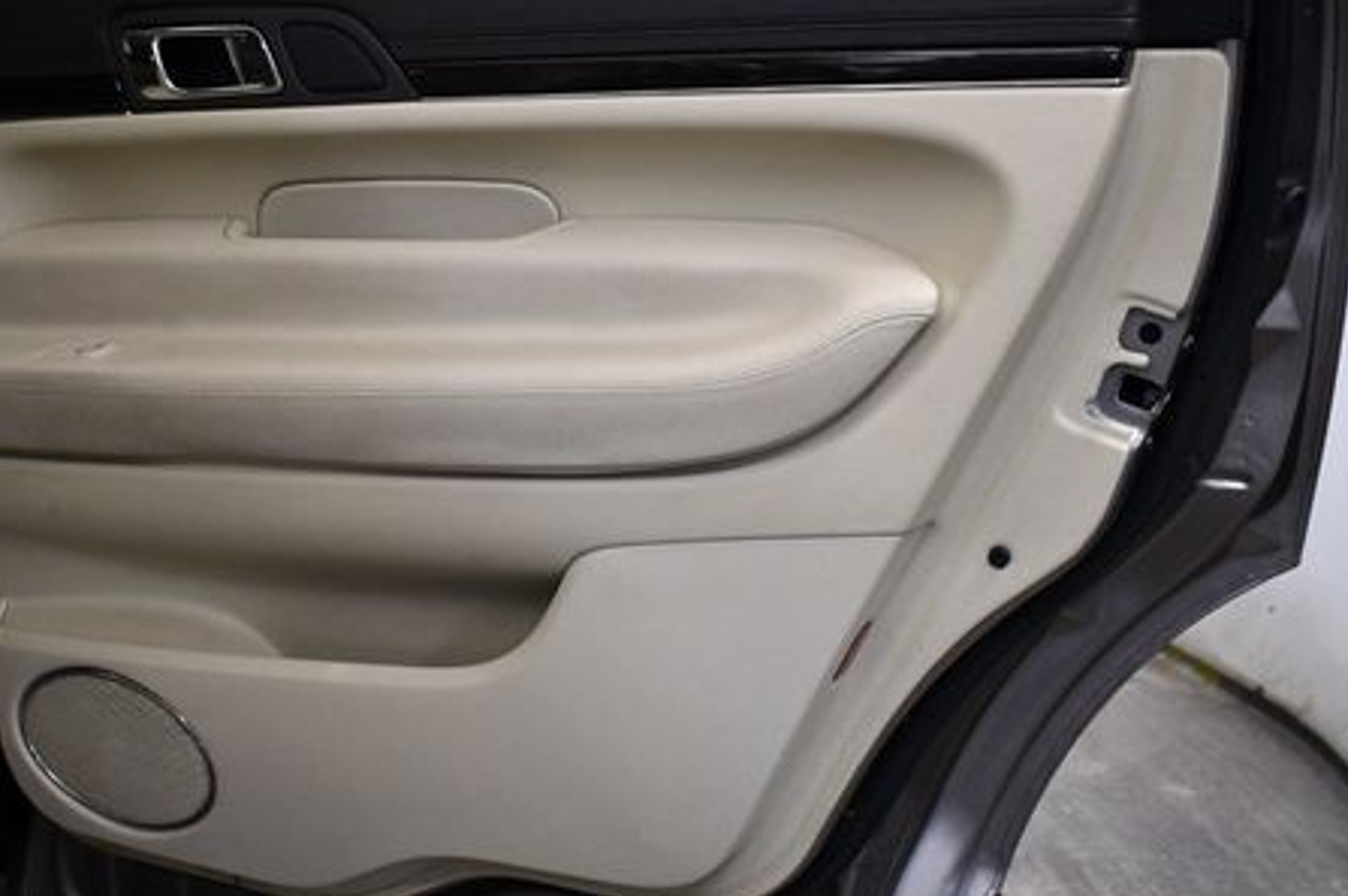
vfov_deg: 31.1
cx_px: 597
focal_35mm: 43
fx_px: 1608
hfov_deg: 45.4
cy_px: 371
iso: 1600
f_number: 3.5
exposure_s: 1/125
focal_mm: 20
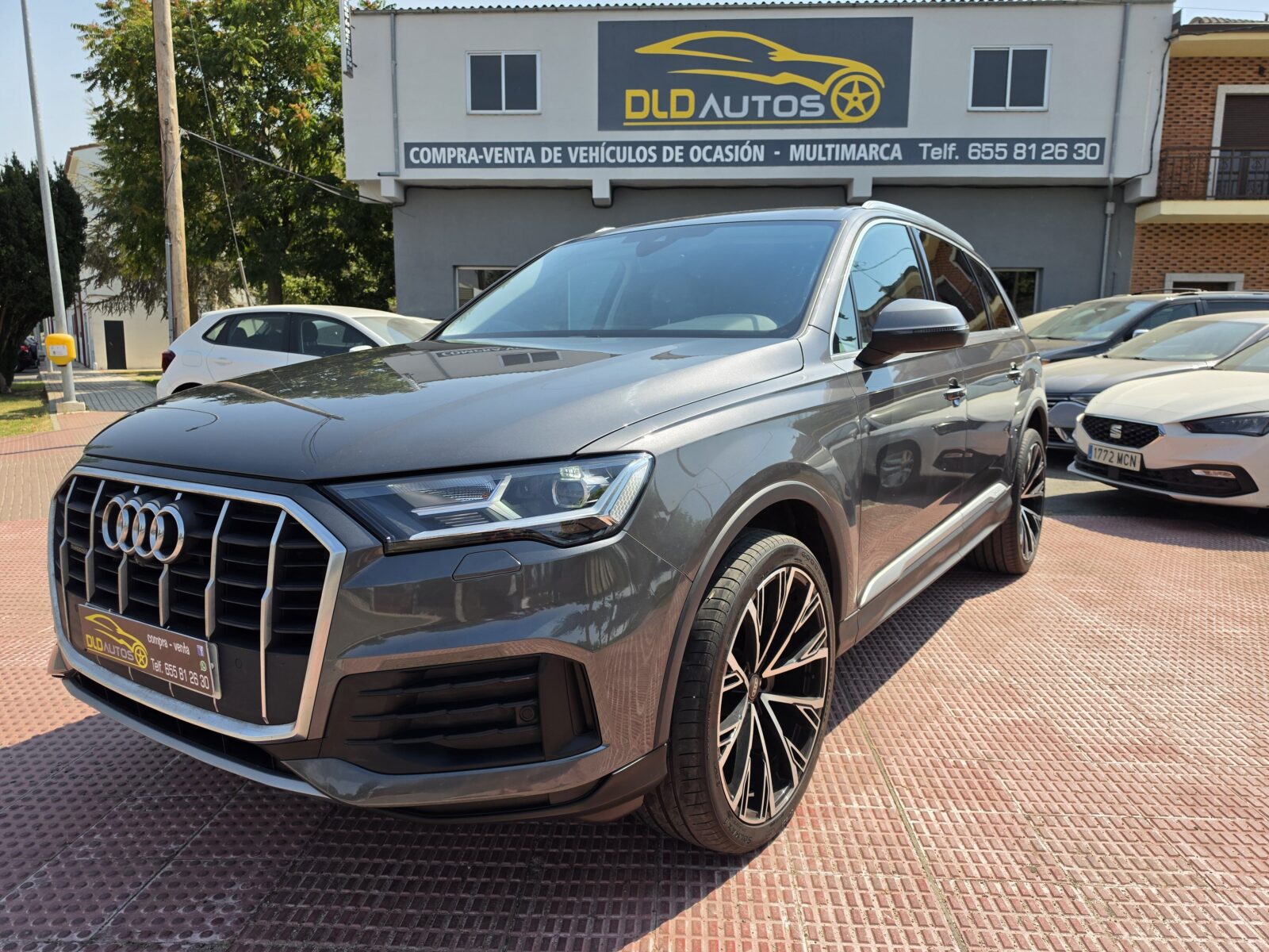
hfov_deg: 73.9
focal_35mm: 23
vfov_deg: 58.9
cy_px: 476
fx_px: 843
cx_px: 634
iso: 64
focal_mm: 6.5
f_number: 1.4
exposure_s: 1/4432
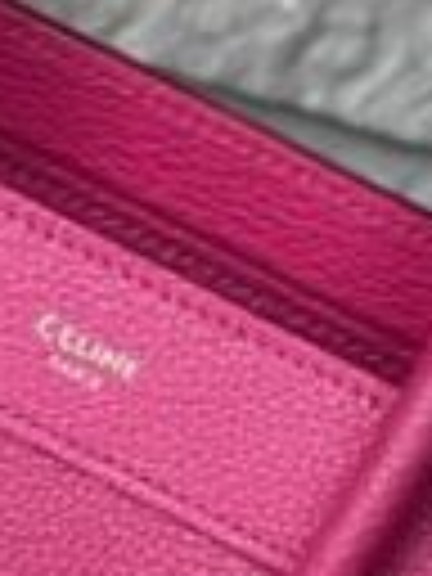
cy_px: 439
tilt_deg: -17.6
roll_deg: -27.5
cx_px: -194
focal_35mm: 465
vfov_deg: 4.3
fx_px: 7737
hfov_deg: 3.2
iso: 100
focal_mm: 7.5
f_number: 2.2
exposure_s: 1/121
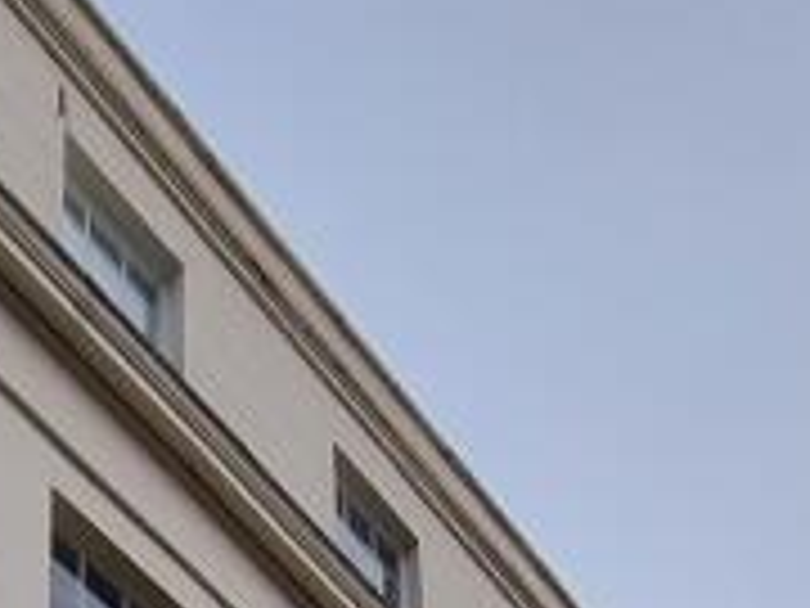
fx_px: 1732
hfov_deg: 26.2
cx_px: 292
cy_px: 1630
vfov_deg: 12.7
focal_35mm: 74
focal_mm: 2.2
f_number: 2.2
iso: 50
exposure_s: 1/2048
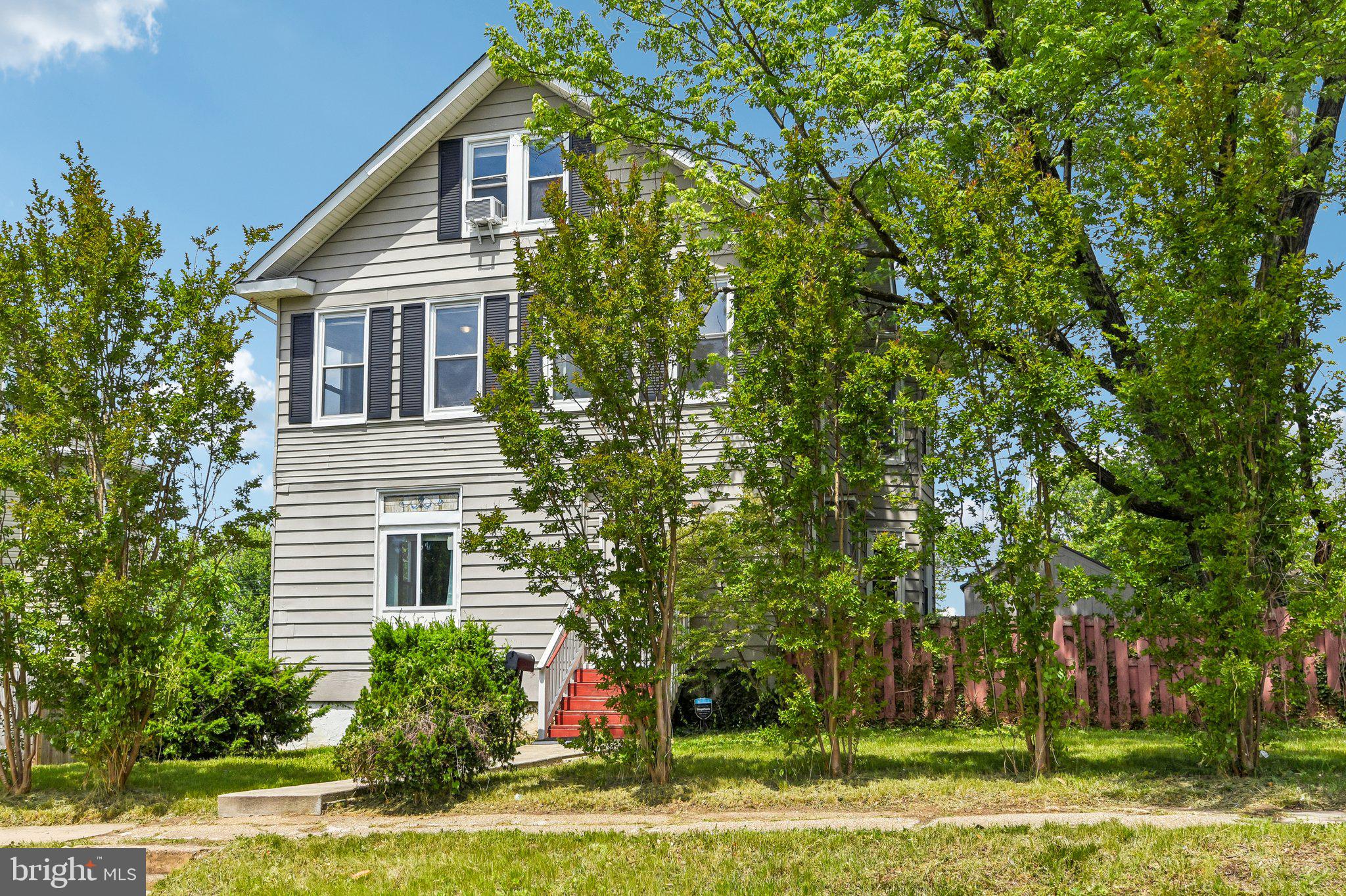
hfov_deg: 54.4
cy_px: 448
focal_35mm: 35
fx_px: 1308
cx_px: 673
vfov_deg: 37.8
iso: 400
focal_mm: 35
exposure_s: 1/2000
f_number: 8
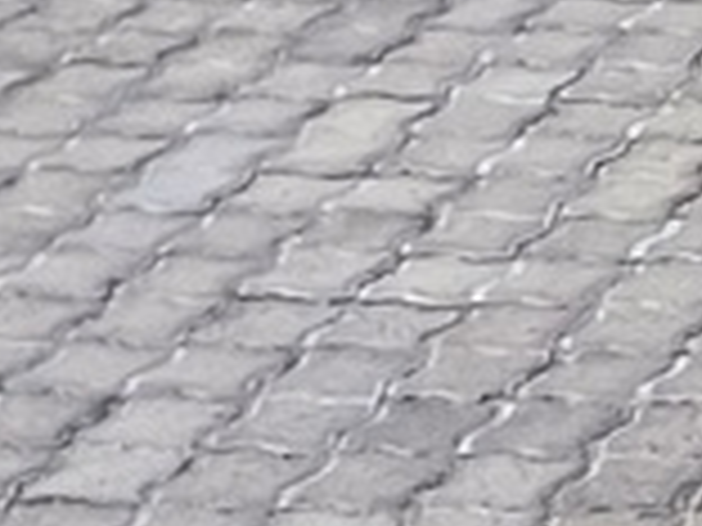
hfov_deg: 7.3
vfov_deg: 6.0
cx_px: 2178
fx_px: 4806
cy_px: -755
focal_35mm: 237
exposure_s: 1/1393
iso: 100
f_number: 1.75
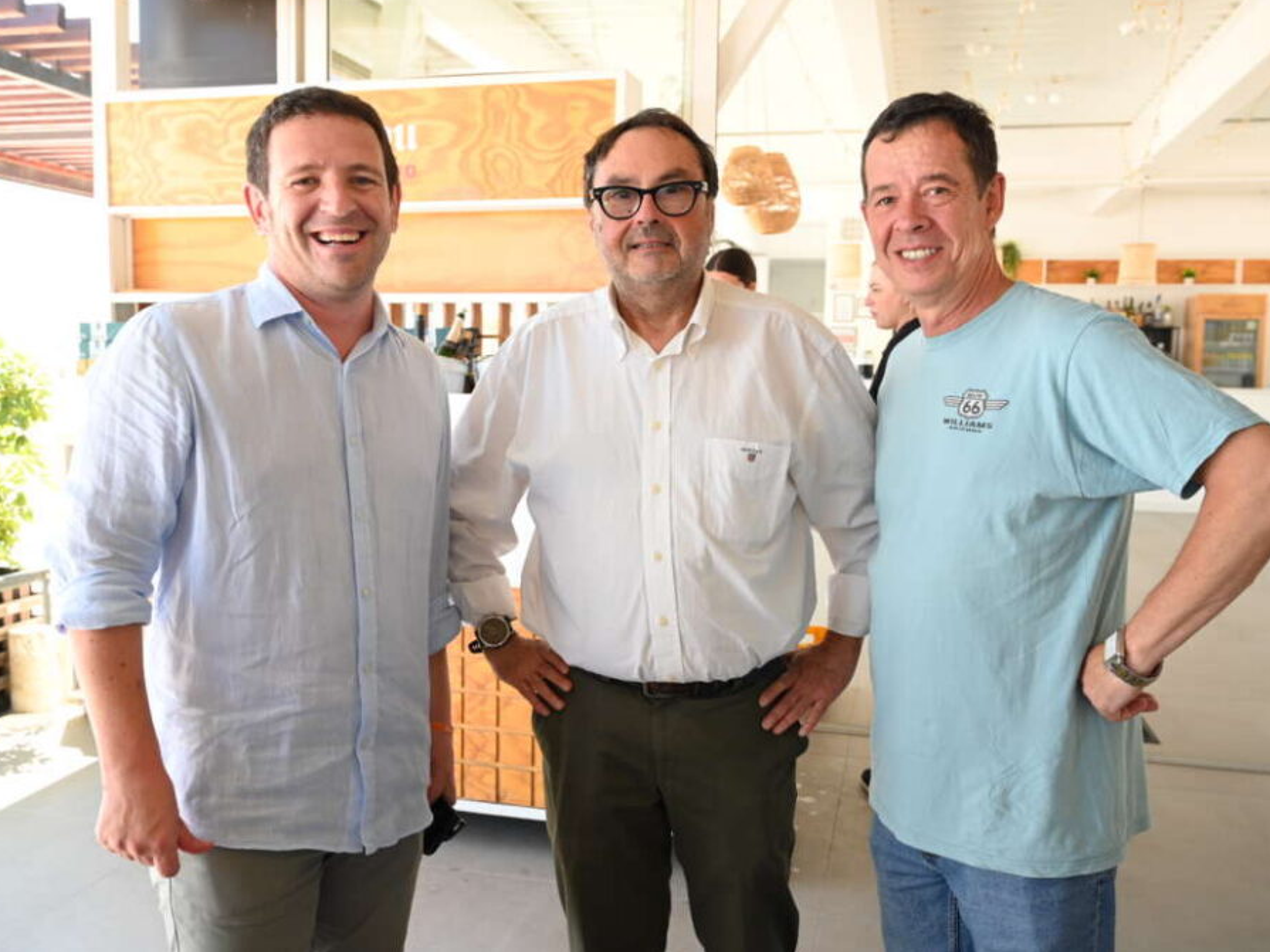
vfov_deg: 42.3
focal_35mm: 34
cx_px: 639
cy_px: 479
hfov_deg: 54.6
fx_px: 1231
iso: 400
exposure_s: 1/125
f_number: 5
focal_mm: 30.5
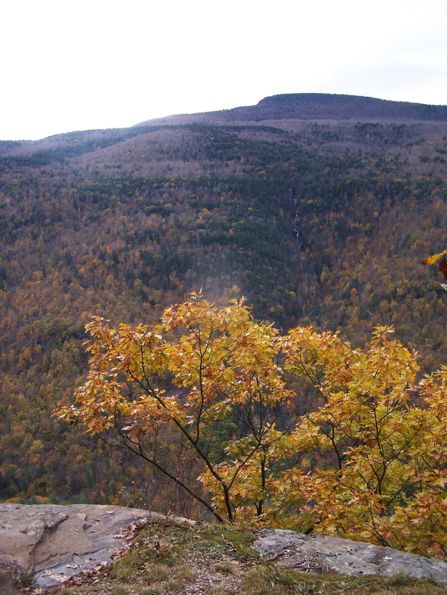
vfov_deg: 49.0
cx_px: 224
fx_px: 654
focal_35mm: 38
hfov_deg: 37.7
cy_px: 298
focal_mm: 6.3
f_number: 2.8
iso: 80
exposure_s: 1/320
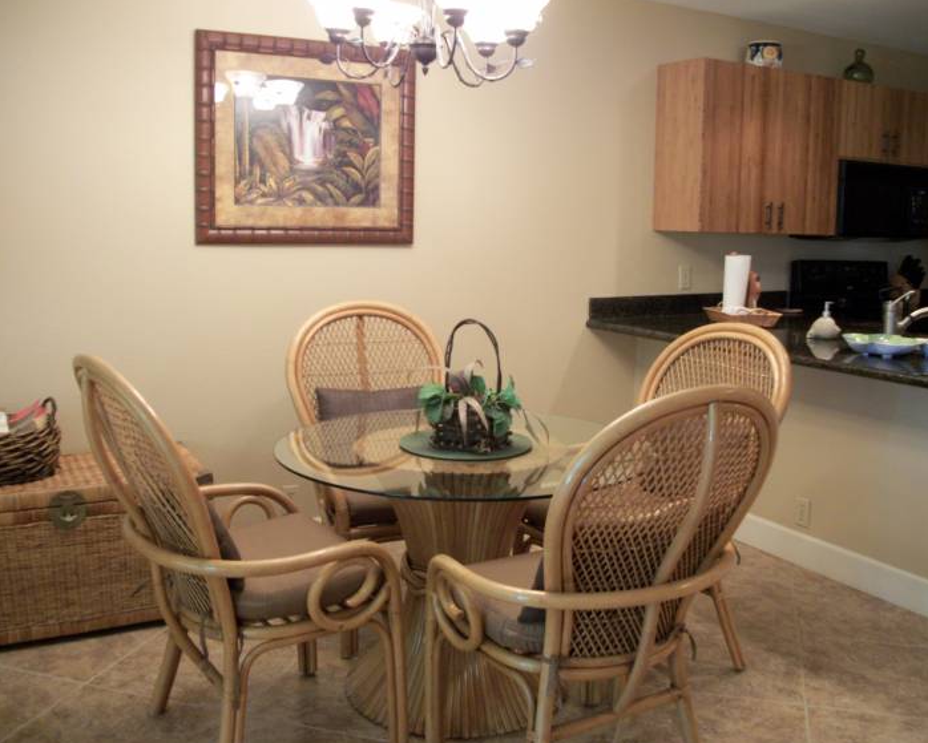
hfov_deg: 52.8
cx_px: 459
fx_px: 934
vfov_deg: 43.4
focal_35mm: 34
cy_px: 373
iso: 160
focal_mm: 5.7
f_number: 2.9
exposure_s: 1/13
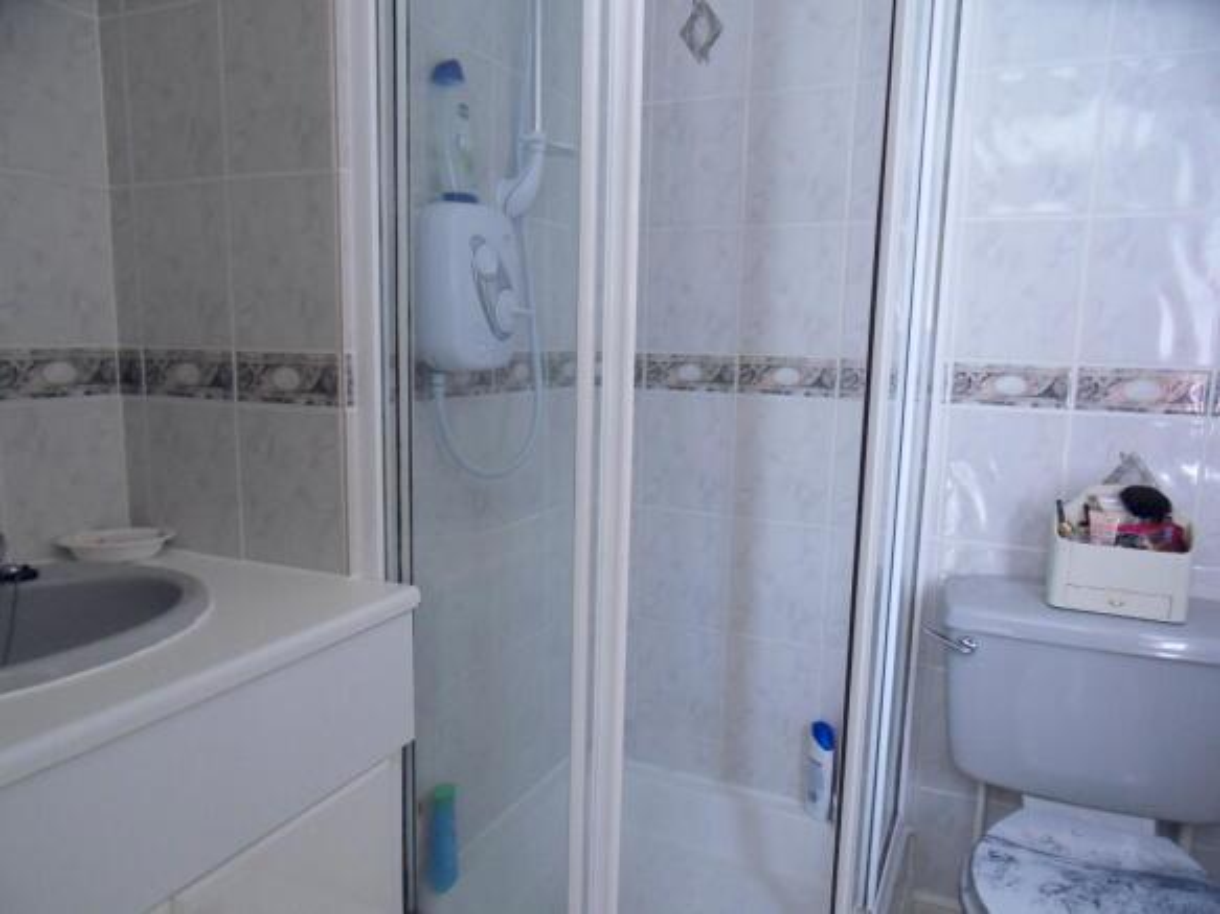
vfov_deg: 56.8
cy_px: 457
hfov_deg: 71.6
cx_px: 610
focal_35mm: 24
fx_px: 846
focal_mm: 4.2
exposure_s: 1/30
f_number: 3.3
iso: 200
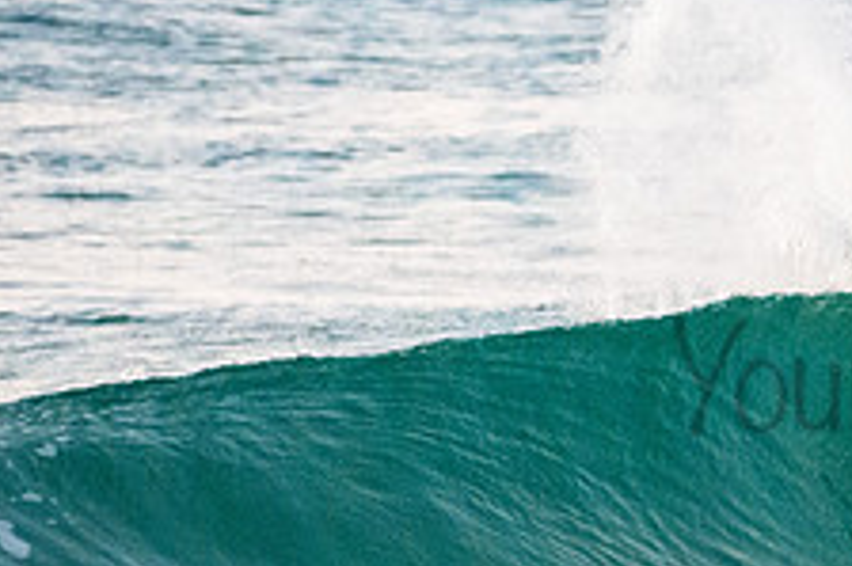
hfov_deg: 1.1
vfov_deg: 0.7
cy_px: 344
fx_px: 45996
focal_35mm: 1945
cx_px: 1065
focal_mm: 500
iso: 10000
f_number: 5.6
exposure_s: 1/1000
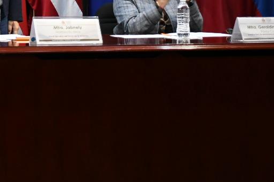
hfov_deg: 16.0
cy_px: -54
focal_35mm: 124
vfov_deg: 10.8
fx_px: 944
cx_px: -30
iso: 2000
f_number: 3.8
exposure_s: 1/100
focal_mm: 26
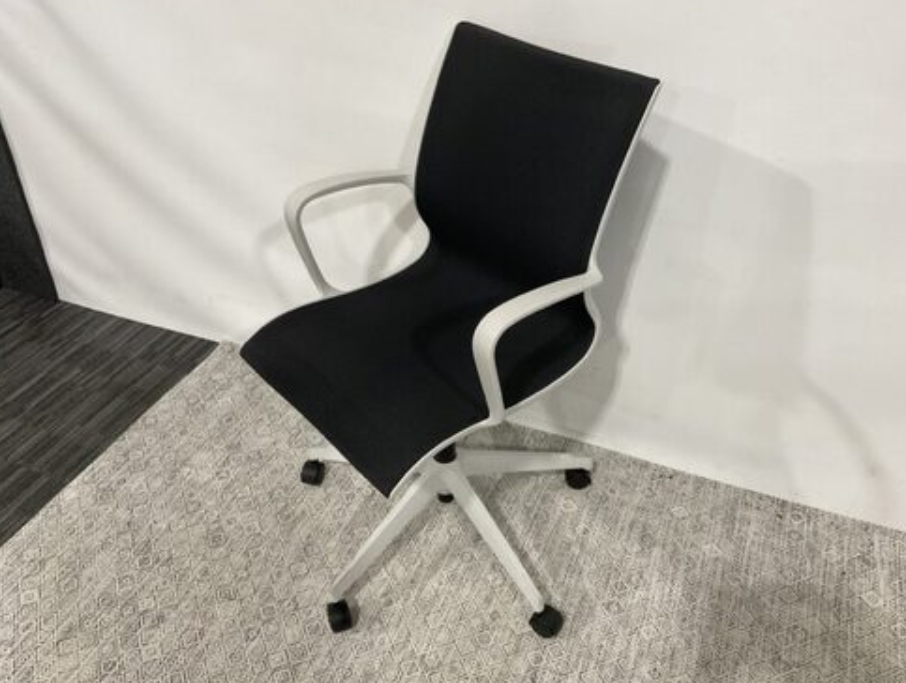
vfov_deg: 46.9
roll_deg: -0.7
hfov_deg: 59.9
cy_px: 335
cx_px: 461
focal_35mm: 30
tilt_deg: -36.2
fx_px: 787
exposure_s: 1/60
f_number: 1.8
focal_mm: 3
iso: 125
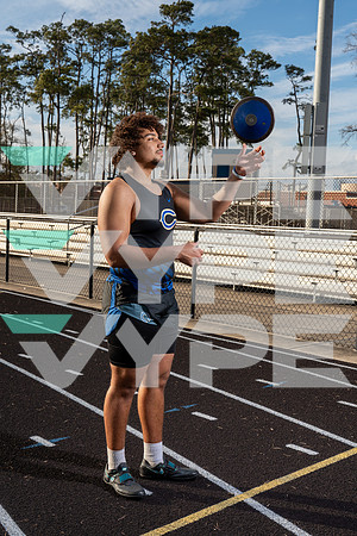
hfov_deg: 30.5
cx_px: 178
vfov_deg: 44.5
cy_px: 268
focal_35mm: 44
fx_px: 654
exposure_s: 1/250
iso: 160
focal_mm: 44
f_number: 10
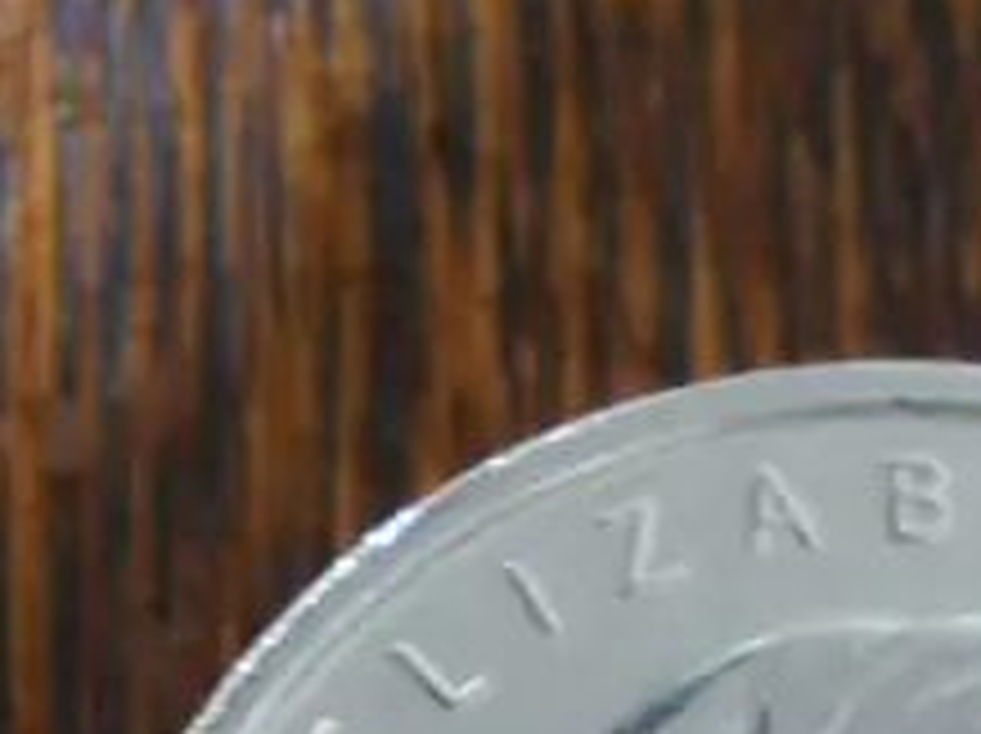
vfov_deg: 3.7
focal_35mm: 395
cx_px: 972
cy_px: 1288
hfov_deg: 5.0
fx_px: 11182
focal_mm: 42
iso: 3200
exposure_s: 1/60
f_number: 5.6
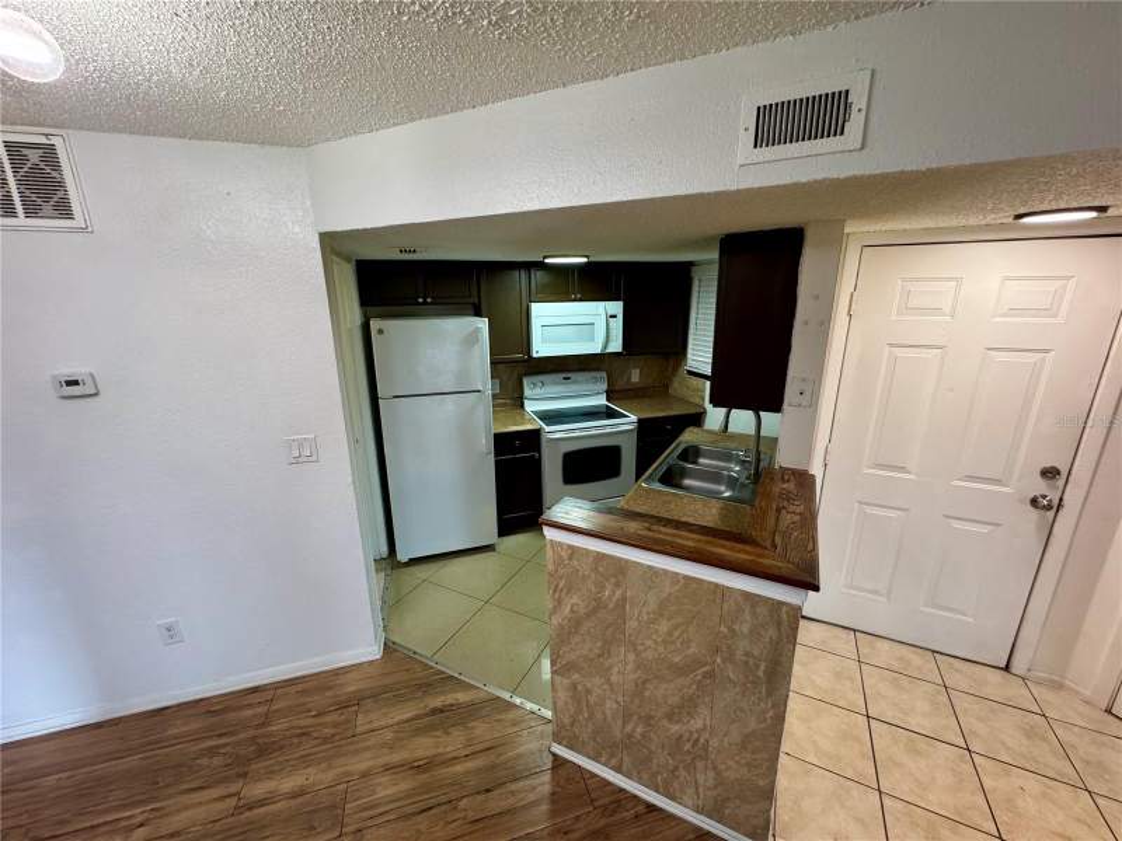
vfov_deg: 85.7
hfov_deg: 102.1
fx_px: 454
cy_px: 420
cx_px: 561
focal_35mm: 14
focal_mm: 2.22
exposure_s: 1/120
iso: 250
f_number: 2.2
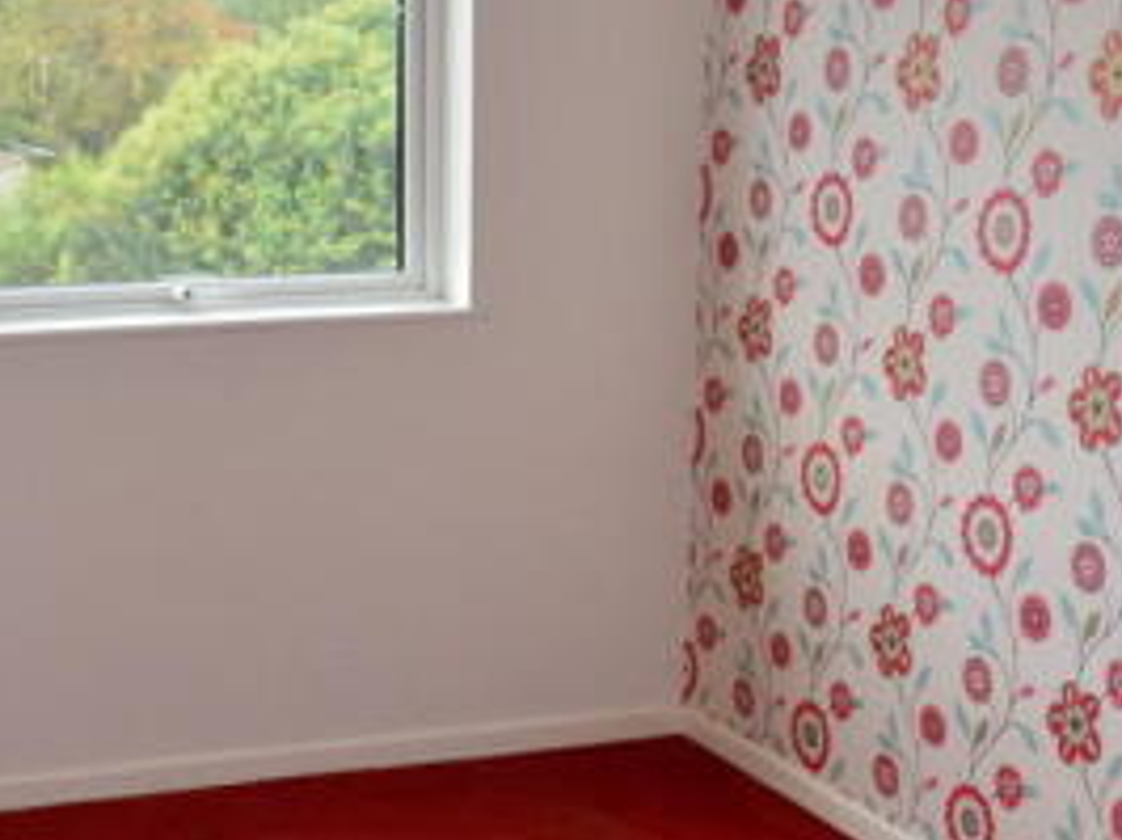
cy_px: 443
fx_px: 2073
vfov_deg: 22.9
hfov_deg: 29.6
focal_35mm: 64
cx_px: 224
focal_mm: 18
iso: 160
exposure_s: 1/100
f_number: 5
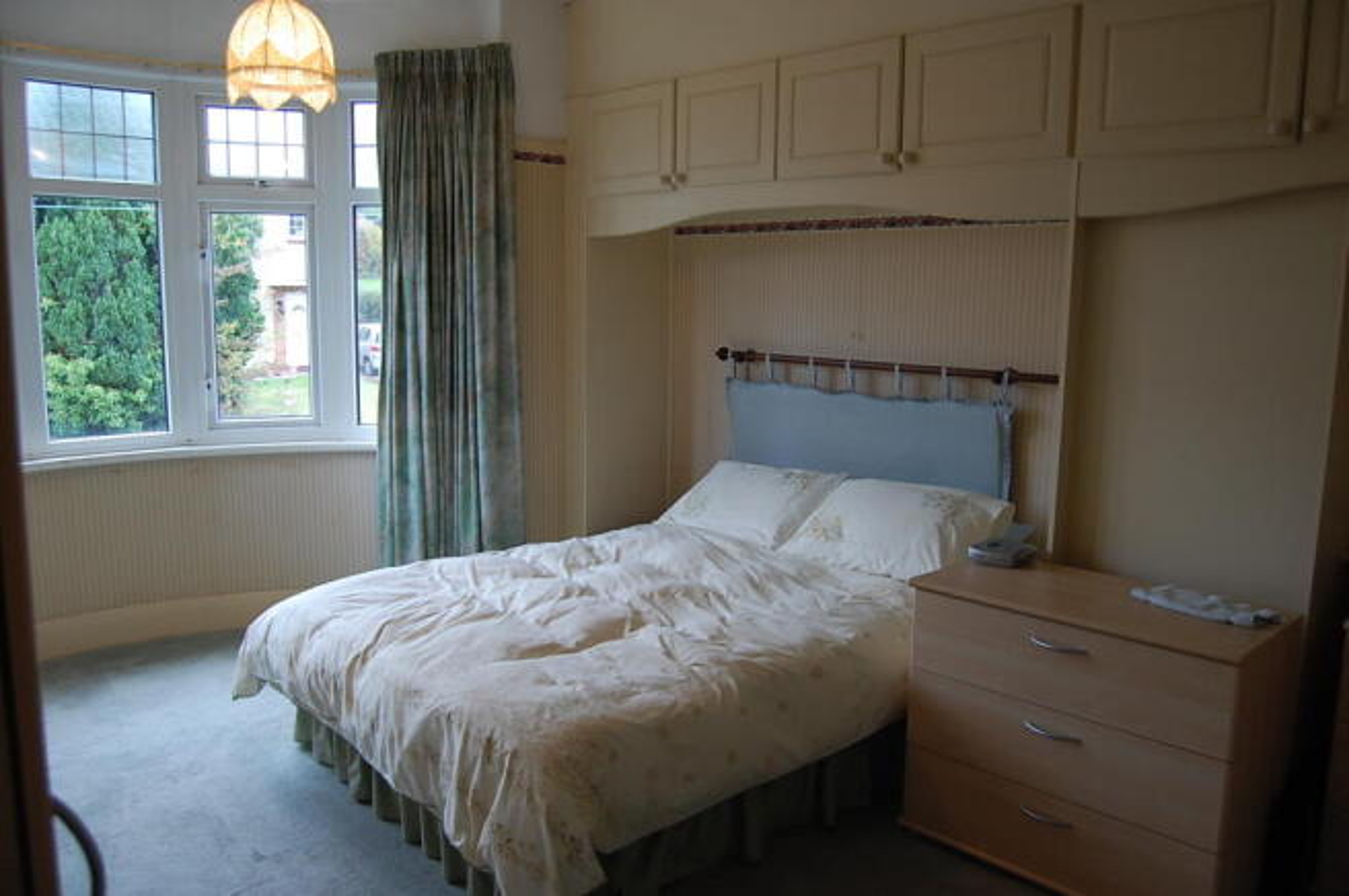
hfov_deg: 67.4
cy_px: 448
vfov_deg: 47.8
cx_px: 674
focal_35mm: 27
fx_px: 1011
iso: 400
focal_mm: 18
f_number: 4.5
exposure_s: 1/60
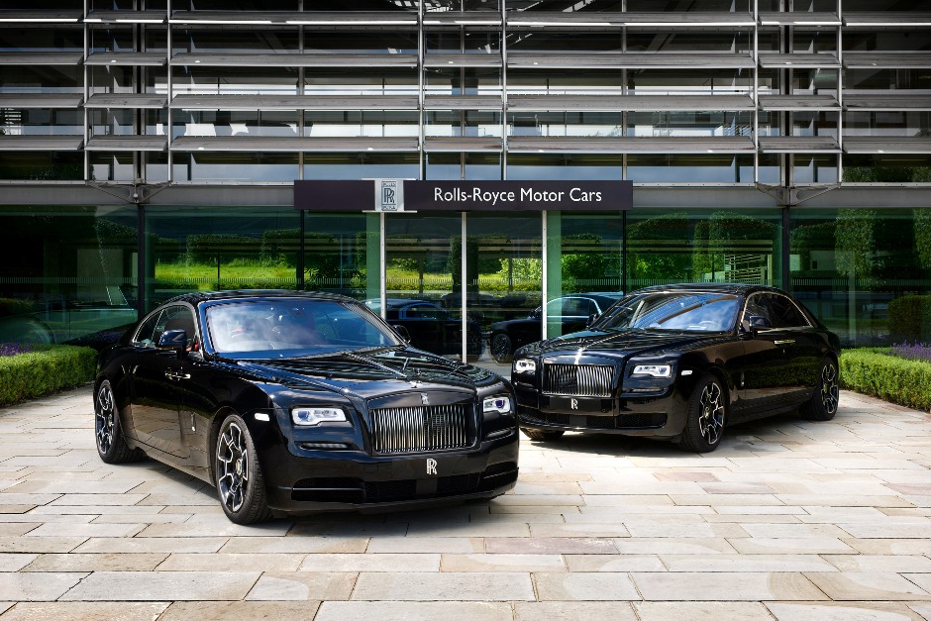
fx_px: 1267
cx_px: 485
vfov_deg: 27.5
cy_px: 293
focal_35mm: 49
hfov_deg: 40.3
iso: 200
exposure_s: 1/25
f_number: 13
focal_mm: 45
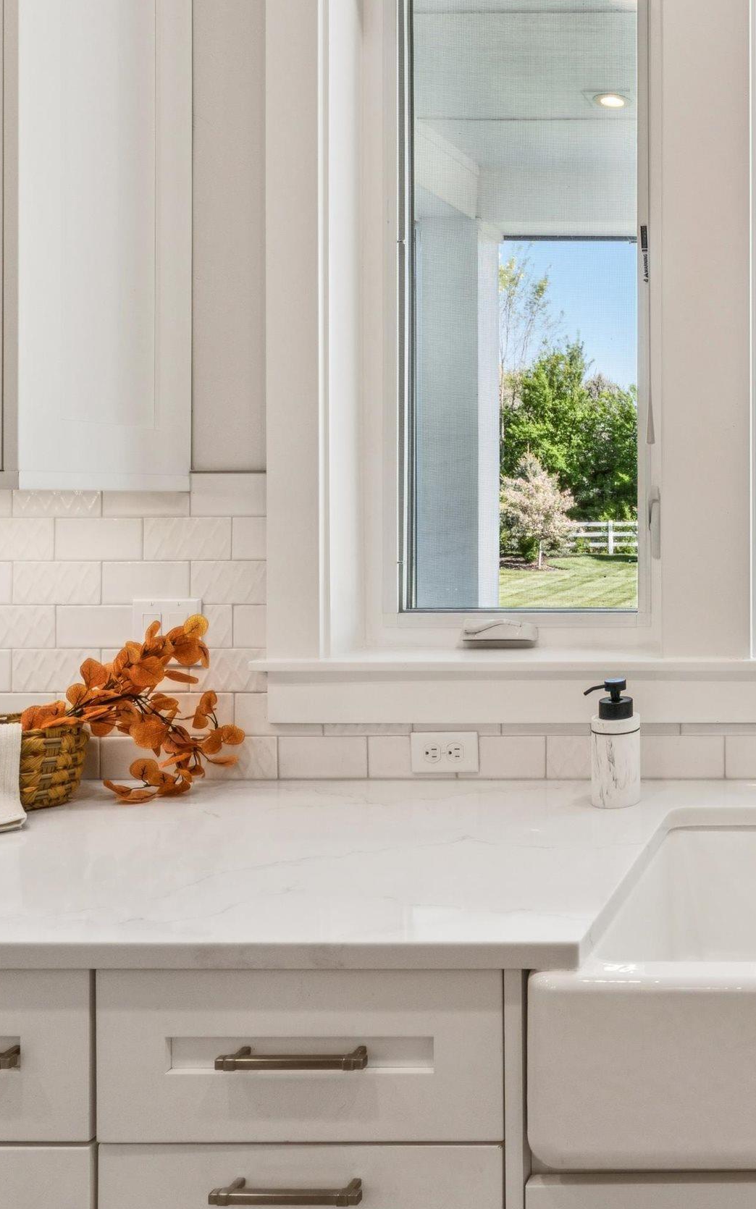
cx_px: 883
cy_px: 497
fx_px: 1038
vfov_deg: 60.0
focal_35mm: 32
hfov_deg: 33.4
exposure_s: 1/40
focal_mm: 16.8
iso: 400
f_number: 13
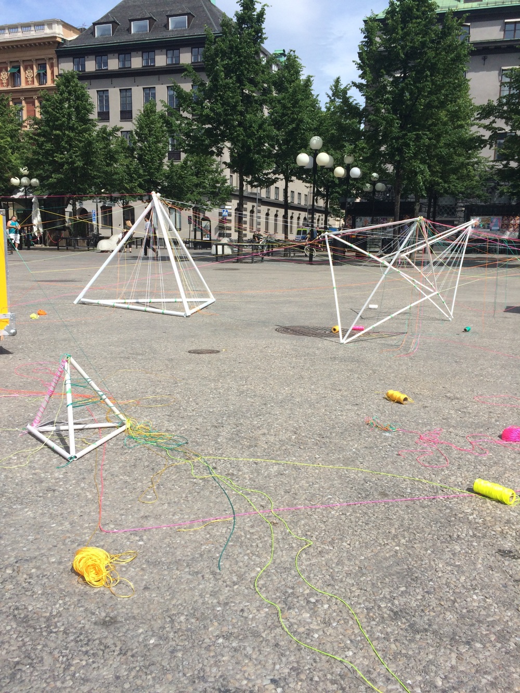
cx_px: 260
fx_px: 581
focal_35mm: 29
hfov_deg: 48.2
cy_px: 346
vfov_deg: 61.7
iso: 32
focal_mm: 4.15
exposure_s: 1/2283
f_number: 2.2
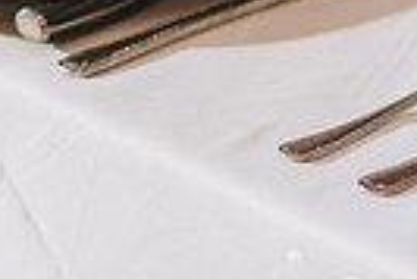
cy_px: -36
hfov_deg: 5.5
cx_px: 806
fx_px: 4290
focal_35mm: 370
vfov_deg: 3.7
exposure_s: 1/125
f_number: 2
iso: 1600
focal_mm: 85
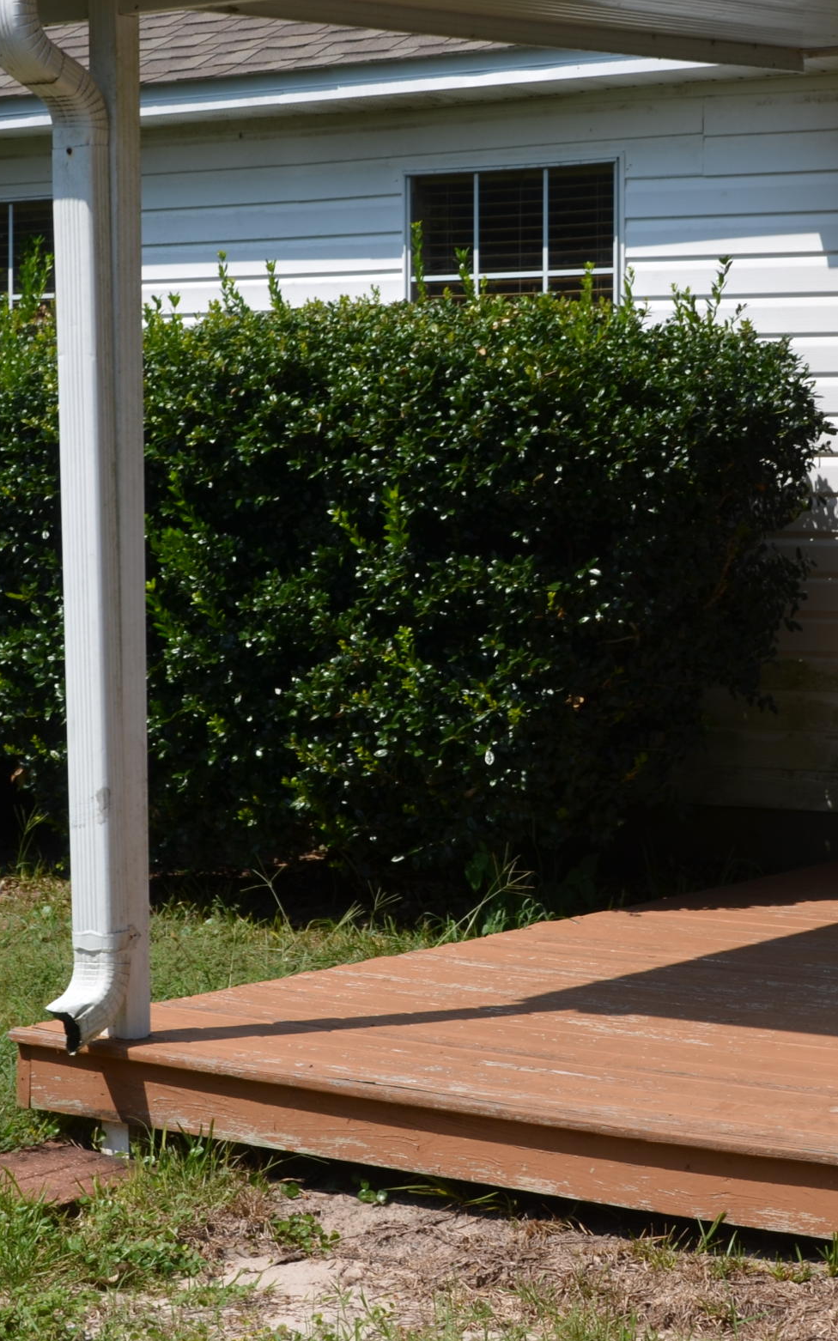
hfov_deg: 15.2
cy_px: 536
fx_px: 3106
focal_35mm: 85
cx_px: 731
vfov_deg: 24.3
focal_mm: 29
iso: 100
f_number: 8
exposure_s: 1/250
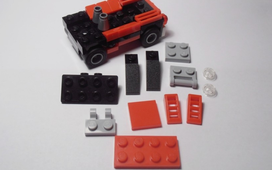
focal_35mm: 43
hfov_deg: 46.2
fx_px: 319
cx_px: 136
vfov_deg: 29.8
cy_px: 67
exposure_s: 1/60
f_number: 3.9
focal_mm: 6.61
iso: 80
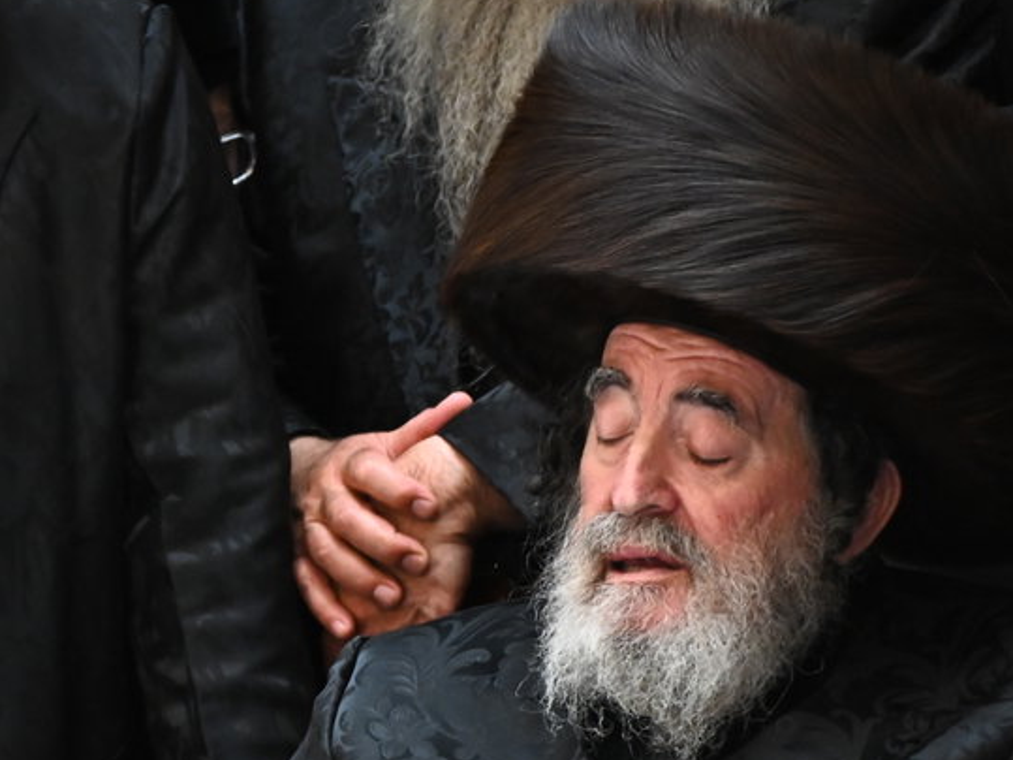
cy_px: 400
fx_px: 43828
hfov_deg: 1.3
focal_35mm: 1498
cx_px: 199
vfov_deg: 1.0
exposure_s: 1/160
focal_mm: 600
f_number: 6.3
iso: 4000
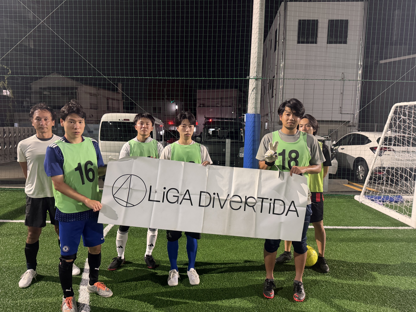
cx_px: 208
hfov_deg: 71.6
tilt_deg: -5.3
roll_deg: -1.1
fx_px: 288
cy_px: 156
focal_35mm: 24
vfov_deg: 56.8
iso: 640
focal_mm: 6.76
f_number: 1.78
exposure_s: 1/50
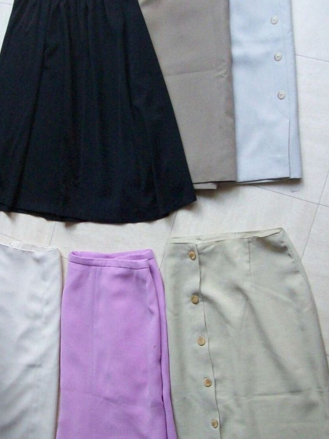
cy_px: 236
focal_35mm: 44
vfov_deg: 42.9
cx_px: 135
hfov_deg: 32.8
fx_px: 558
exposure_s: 1/128
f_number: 2.7
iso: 290
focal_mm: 6
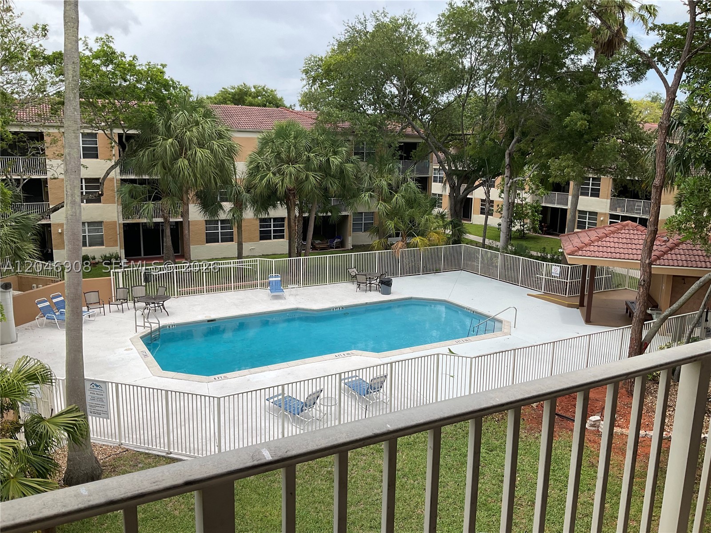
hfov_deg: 61.7
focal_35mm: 29
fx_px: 596
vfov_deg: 48.2
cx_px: 356
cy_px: 266
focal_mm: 3
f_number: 1.8
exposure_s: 1/691
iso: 16
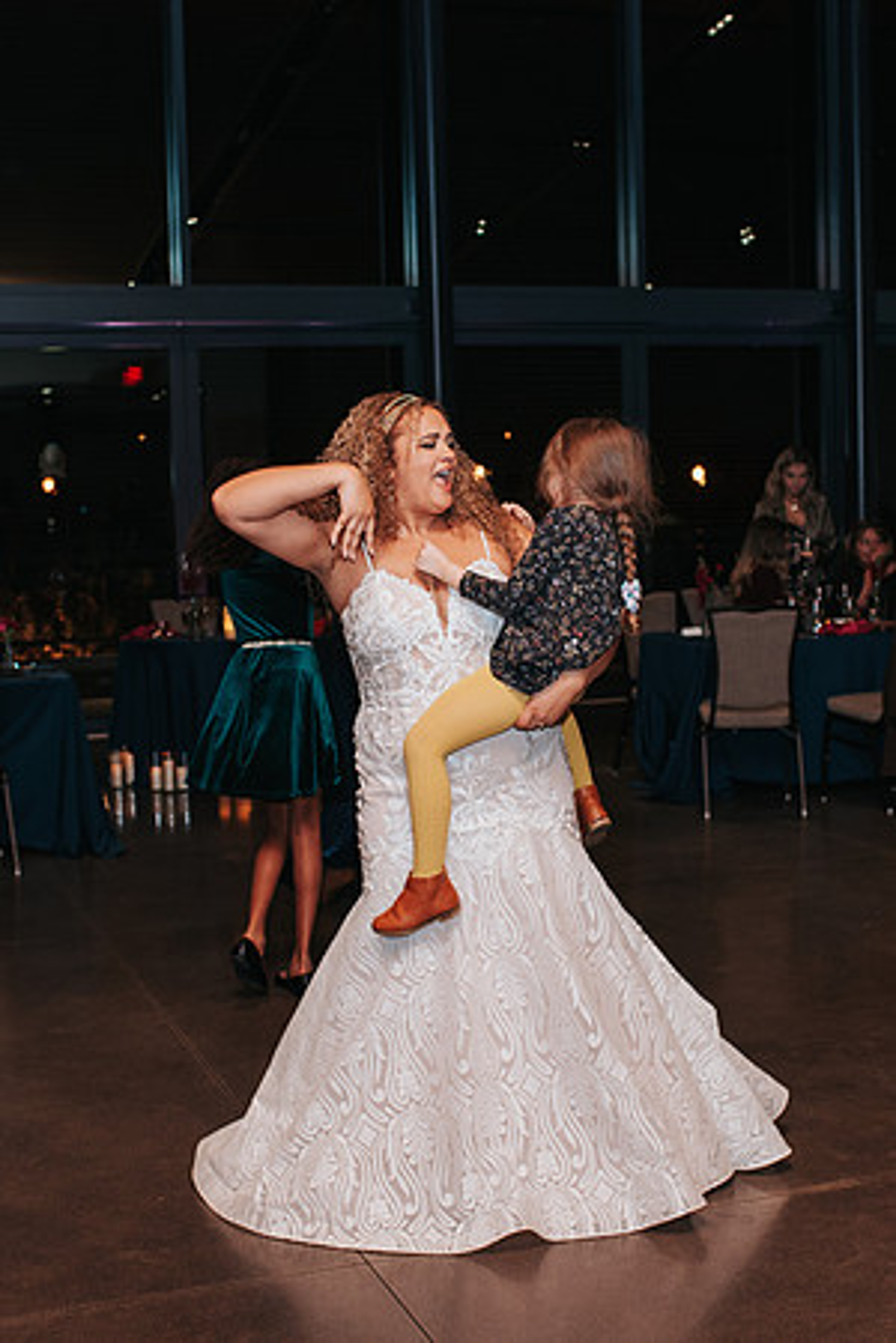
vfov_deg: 37.9
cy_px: 672
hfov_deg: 25.8
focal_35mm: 52
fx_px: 1958
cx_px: 448
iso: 1000
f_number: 2.8
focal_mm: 35
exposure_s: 1/200
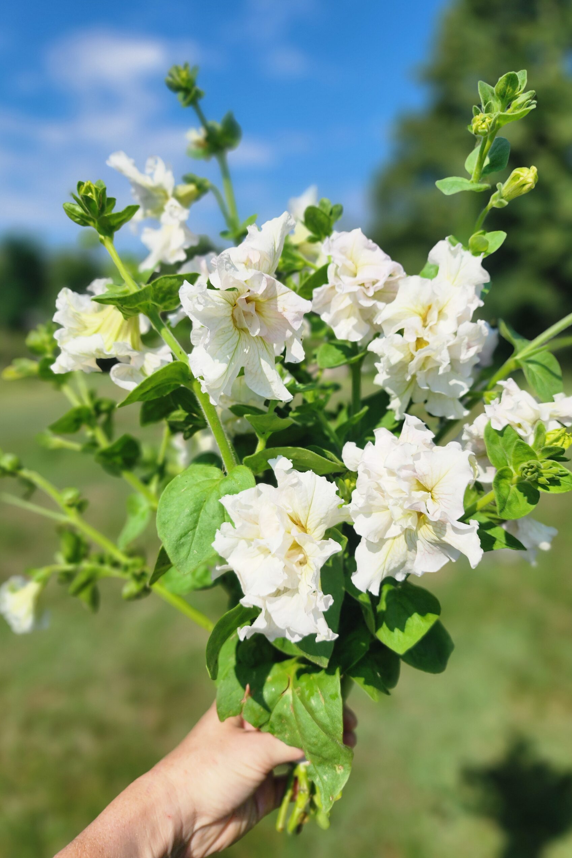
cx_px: 291
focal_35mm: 24
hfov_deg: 53.1
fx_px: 572
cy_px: 428
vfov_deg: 73.7
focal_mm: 6.4
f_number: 1.8
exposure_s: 1/2038
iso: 12
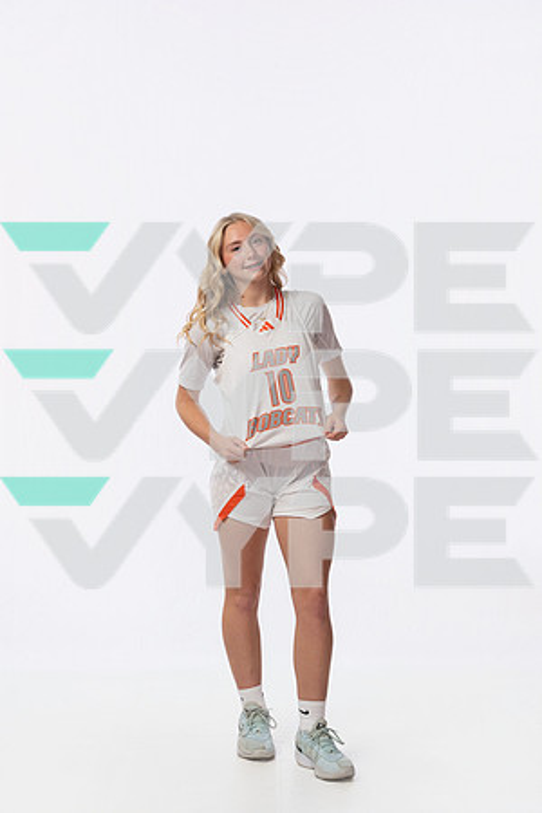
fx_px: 1490
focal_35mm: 66
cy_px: 406
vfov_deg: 30.5
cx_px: 271
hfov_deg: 20.6
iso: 640
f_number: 8
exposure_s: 1/250
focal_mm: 66
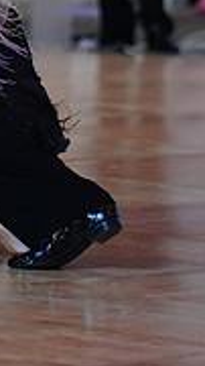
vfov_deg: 3.9
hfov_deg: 2.2
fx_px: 5325
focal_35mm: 550
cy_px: -169
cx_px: -143
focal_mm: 163
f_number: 2.8
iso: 1600
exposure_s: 1/500
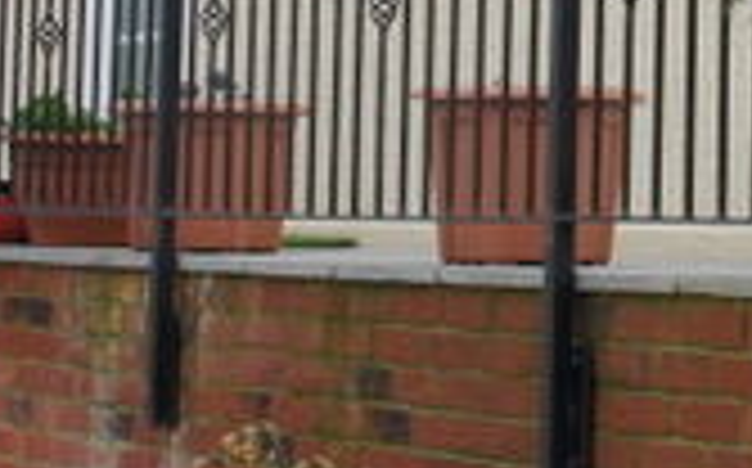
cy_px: -119
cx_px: 1247
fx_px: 3537
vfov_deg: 7.5
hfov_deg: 11.5
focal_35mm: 173
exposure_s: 1/200
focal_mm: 21
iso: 200
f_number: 8
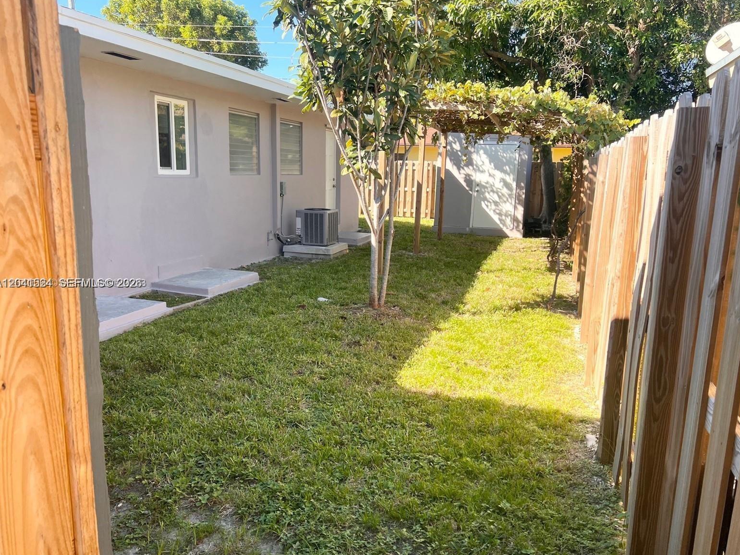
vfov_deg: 51.4
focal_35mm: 27
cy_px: 284
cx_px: 376
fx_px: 577
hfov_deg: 65.3
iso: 50
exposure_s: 1/709
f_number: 1.5
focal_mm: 5.7
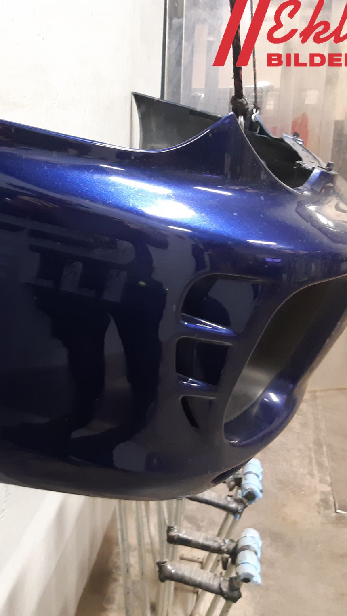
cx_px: 47
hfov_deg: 30.1
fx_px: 622
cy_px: 308
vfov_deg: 52.8
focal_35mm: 38
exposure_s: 1/25
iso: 250
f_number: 1.7
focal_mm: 3.93
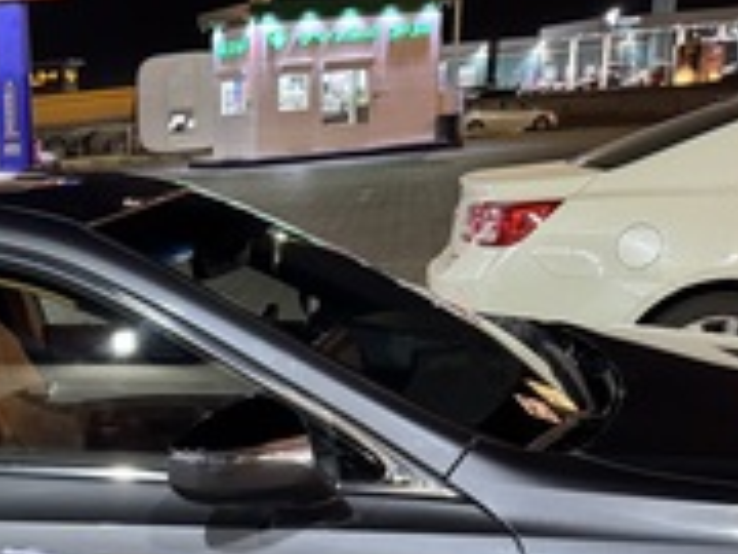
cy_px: 622
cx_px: -51
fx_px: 1300
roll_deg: +5.3
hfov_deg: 29.0
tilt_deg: -20.6
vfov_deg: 22.6
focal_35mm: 61
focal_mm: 6.76
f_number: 1.78
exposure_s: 1/60
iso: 500
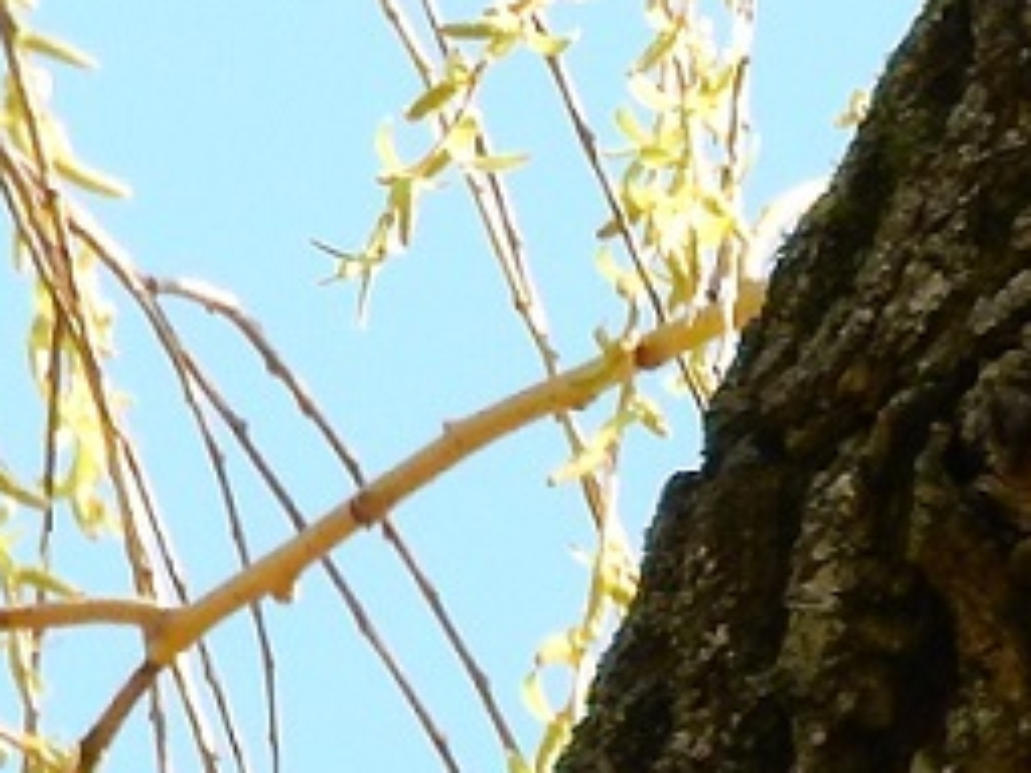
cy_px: -405
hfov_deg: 0.7
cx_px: -1579
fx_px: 87297
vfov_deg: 0.5
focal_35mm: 2931
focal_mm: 89.6
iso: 220
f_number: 5.6
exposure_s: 1/250
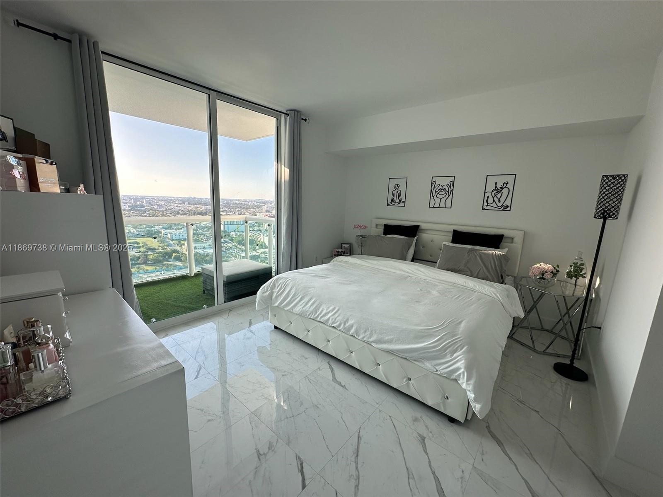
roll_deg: -2.6
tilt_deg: -10.6
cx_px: 332
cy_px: 248
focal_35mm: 14
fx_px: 268
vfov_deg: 85.7
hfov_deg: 102.1
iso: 40
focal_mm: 2.22
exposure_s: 1/277
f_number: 2.2
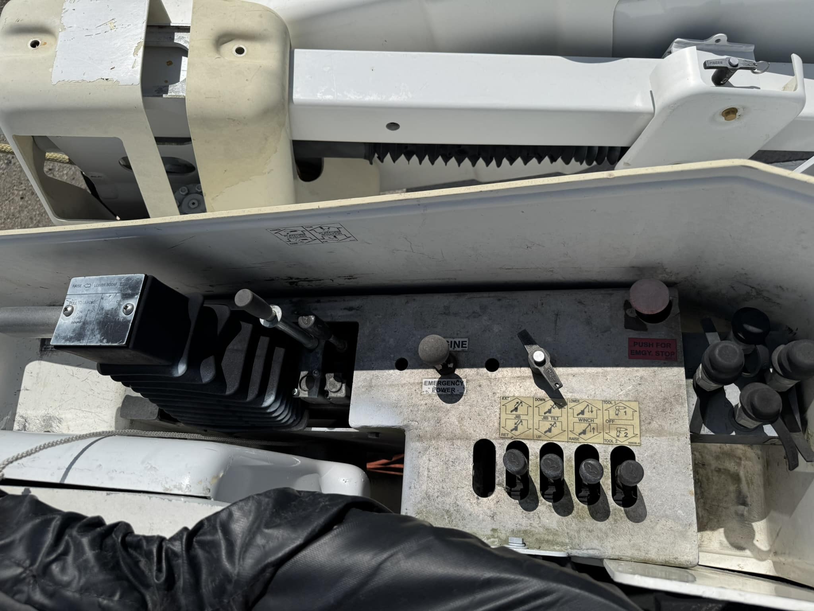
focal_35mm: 24
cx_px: 407
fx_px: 564
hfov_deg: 71.6
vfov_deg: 56.8
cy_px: 306
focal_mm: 6.76
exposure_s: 1/12346
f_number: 1.78
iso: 80
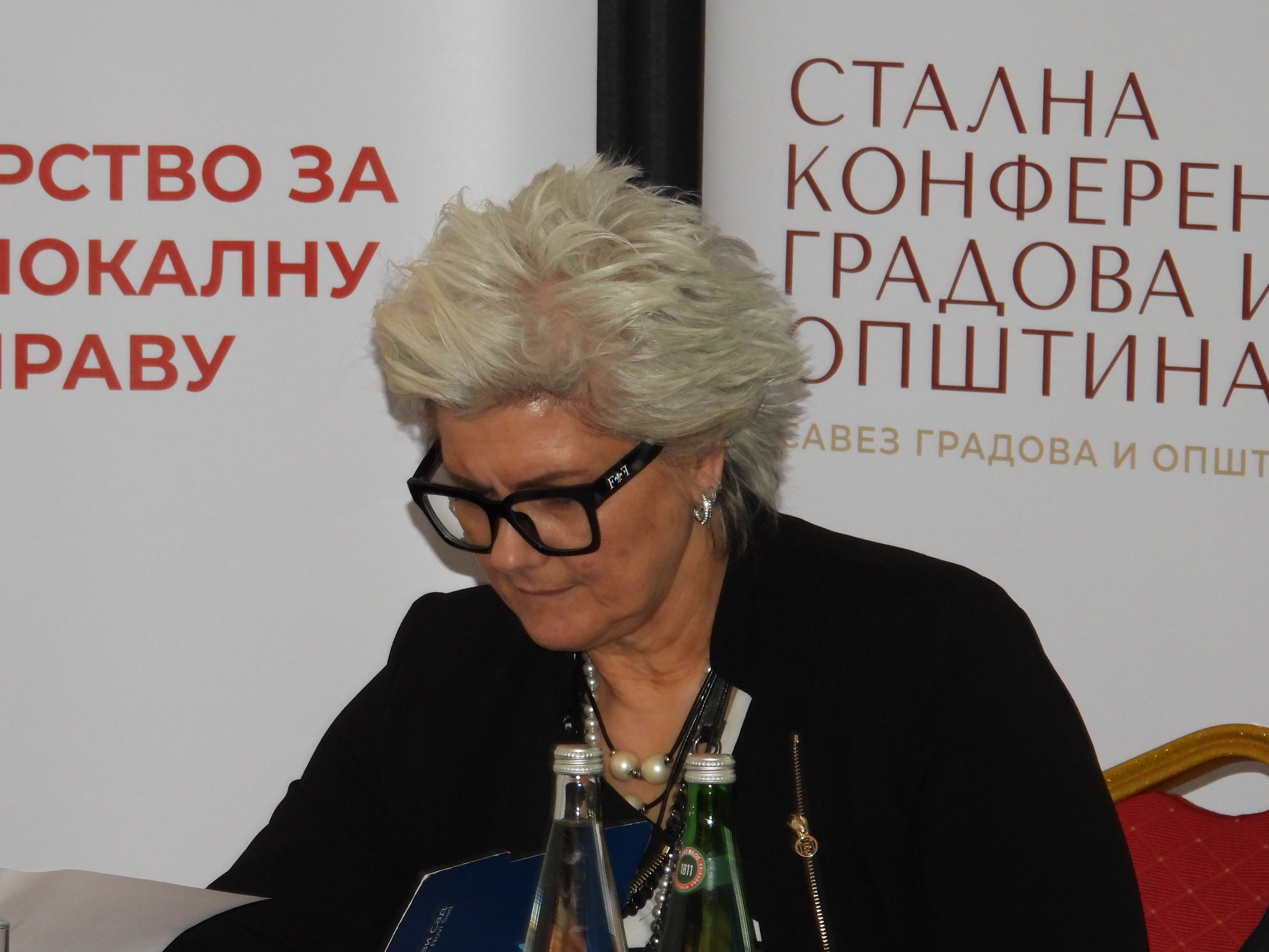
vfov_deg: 5.0
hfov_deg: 6.7
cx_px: 584
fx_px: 10815
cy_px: 524
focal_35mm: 295
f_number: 4.5
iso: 450
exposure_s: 1/80
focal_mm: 46.4
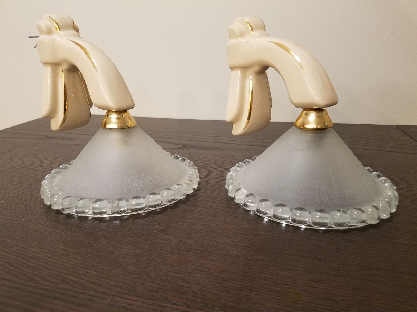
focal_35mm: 26
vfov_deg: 53.1
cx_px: 208
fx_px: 313
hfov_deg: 67.3
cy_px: 156
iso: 200
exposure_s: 1/17
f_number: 1.7
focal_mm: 4.2
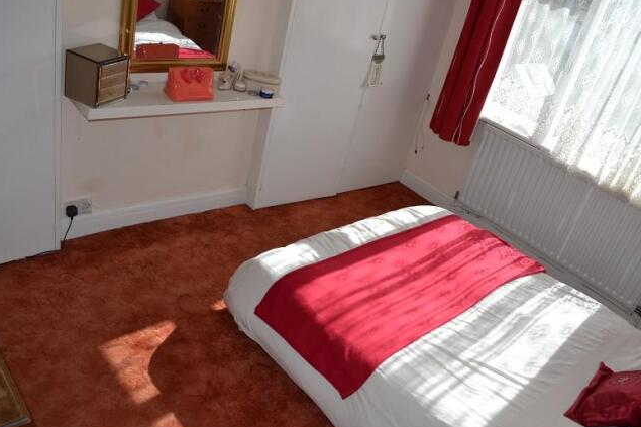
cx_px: 326
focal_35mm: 31
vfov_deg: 42.3
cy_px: 210
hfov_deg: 60.3
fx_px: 552
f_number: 5.6
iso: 100
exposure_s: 1/200
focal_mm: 20
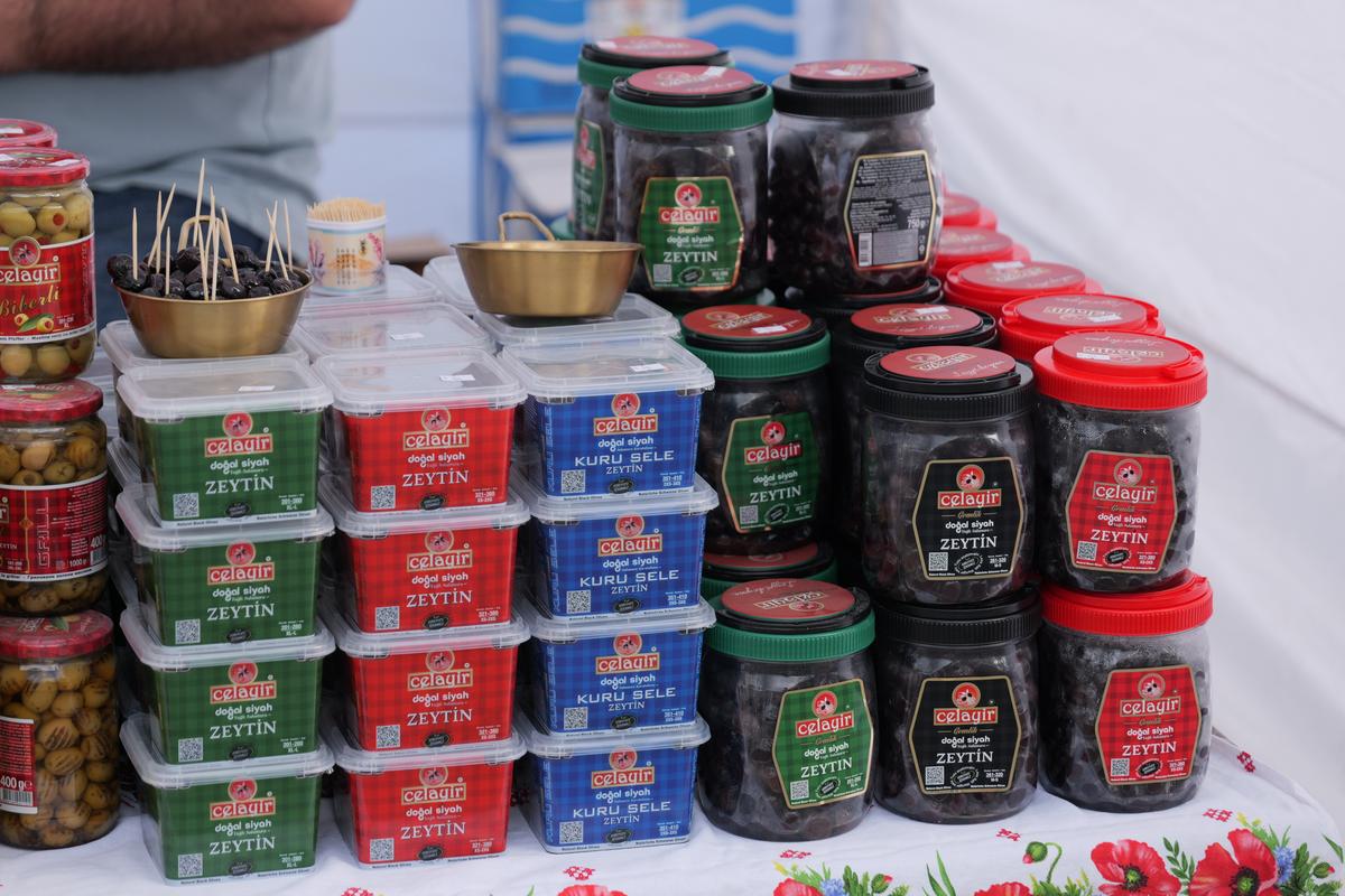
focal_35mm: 105
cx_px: 672
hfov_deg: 19.5
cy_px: 448
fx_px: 3923
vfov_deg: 13.0
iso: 500
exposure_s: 1/1000
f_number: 4
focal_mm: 105
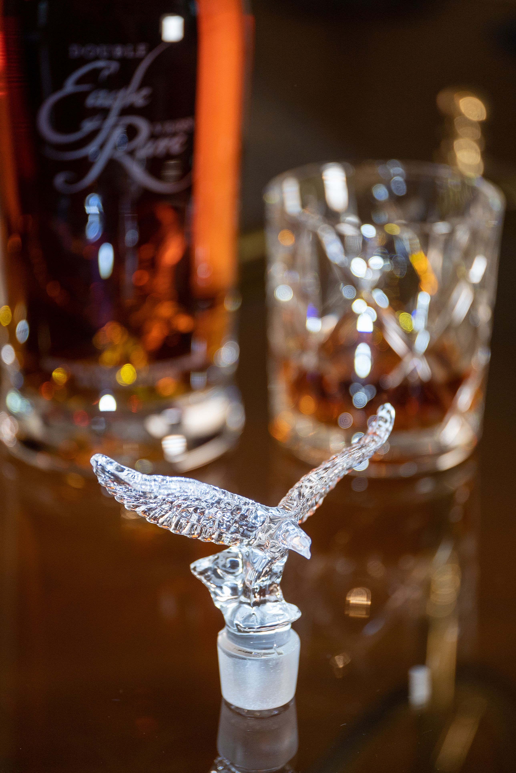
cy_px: 386
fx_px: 1612
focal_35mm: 75
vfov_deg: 27.0
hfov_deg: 18.2
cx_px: 258
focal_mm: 50
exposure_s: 1/60
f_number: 2.8
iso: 400
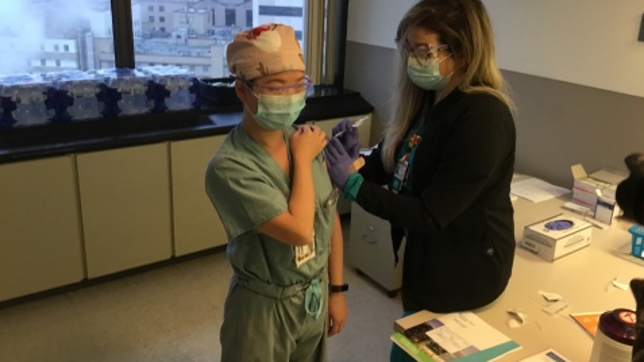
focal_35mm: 34
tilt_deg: -21.9
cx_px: 323
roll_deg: -1.7
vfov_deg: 34.6
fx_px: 580
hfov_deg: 58.0
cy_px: 169
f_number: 2.4
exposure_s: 1/30
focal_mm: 3.3
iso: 80
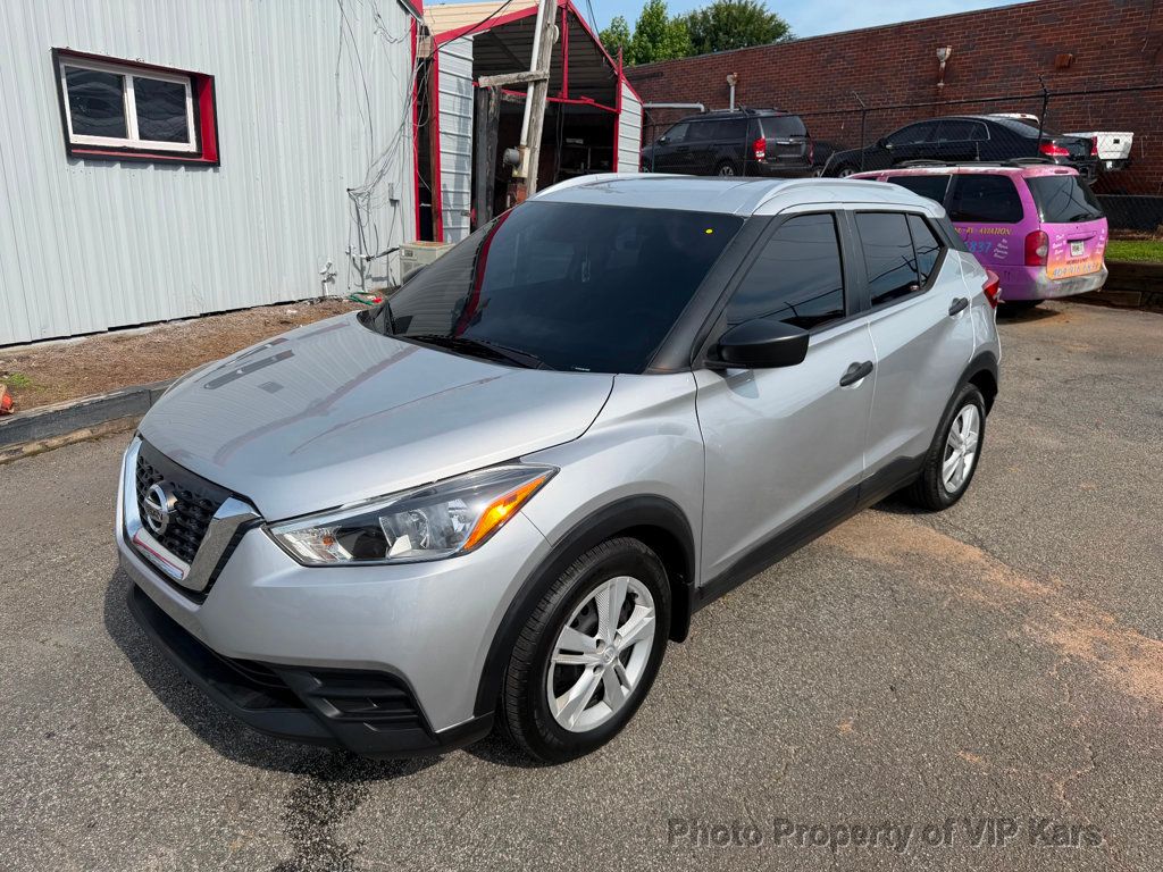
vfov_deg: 56.8
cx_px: 582
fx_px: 806
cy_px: 436
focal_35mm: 24
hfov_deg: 71.6
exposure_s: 1/4673
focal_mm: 6.76
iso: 80
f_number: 1.78
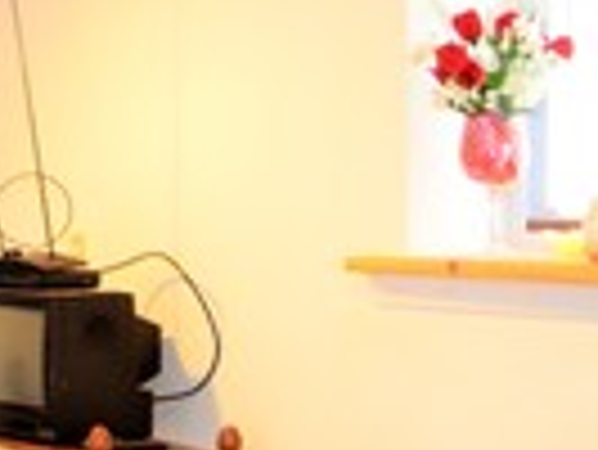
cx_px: -683
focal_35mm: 83
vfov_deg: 17.8
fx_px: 1435
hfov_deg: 16.3
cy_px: 261
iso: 2500
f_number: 4
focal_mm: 12
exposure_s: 1/60
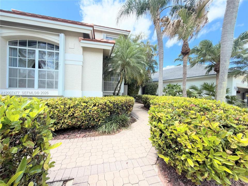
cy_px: 93
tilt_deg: -1.3
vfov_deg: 85.7
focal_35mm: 14
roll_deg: -1.7
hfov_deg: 102.1
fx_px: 100
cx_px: 124
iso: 40
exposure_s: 1/569
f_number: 2.2
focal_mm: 2.22
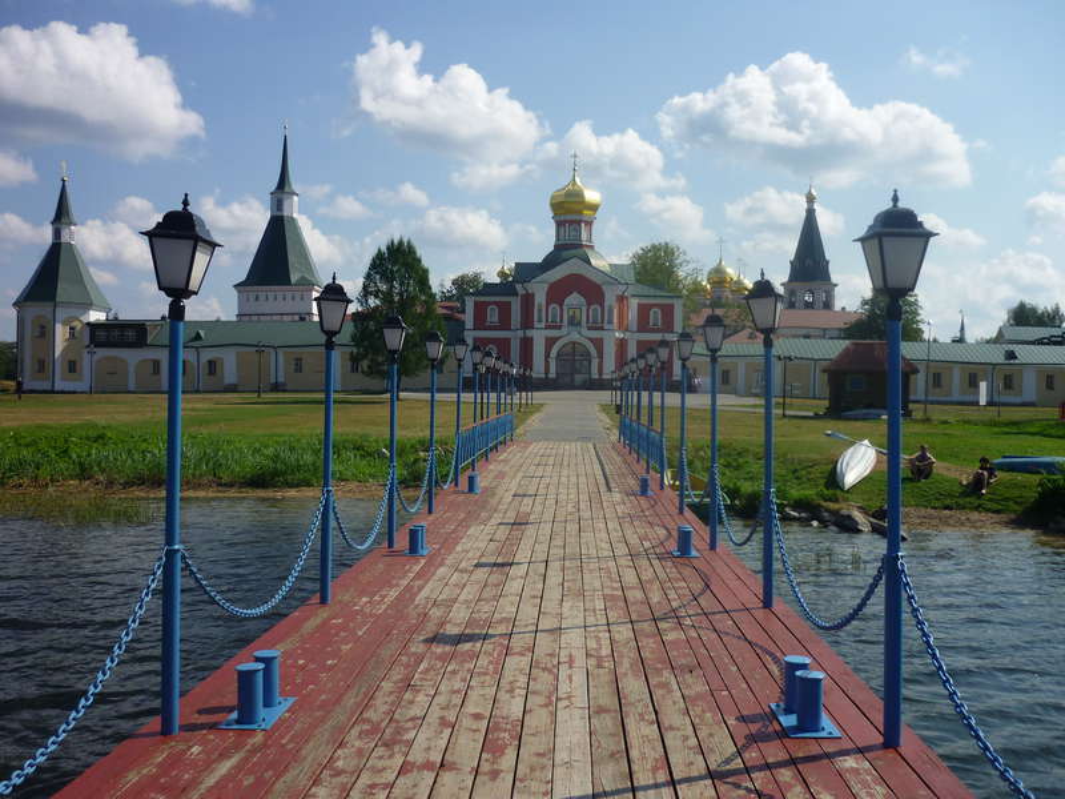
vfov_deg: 42.9
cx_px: 532
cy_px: 400
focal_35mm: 33
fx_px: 1015
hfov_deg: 55.4
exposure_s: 1/250
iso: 80
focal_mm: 5.5
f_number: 8
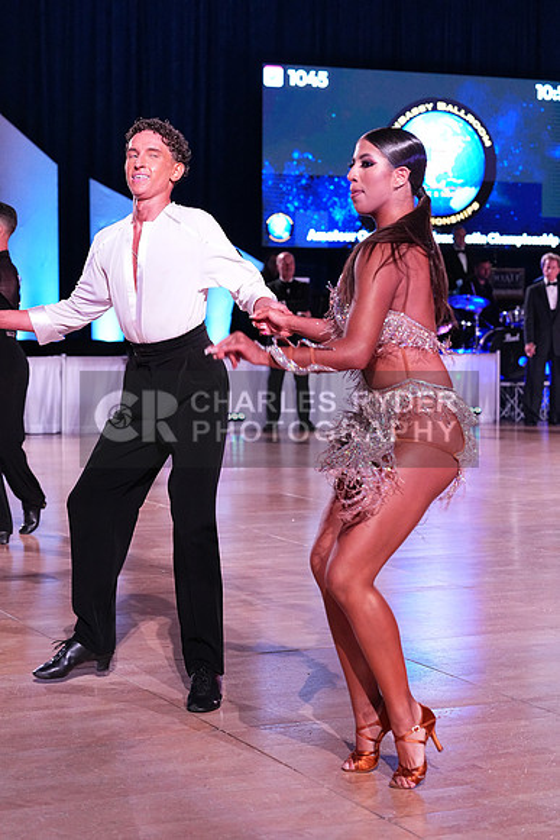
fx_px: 1702
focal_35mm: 73
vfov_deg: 27.7
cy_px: 420
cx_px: 280
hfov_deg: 18.7
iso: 5000
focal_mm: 73
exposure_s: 1/320
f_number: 5
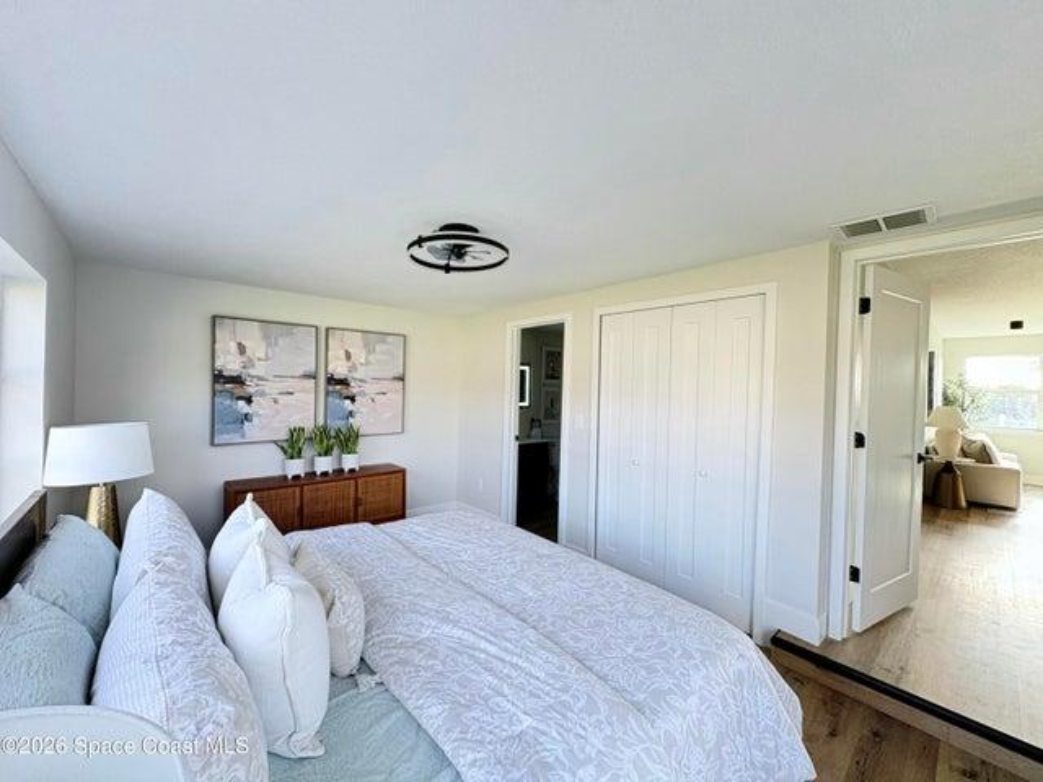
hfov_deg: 102.1
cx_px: 522
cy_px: 391
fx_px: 422
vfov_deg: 85.7
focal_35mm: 14
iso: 200
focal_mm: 2.22
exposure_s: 1/99
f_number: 2.2
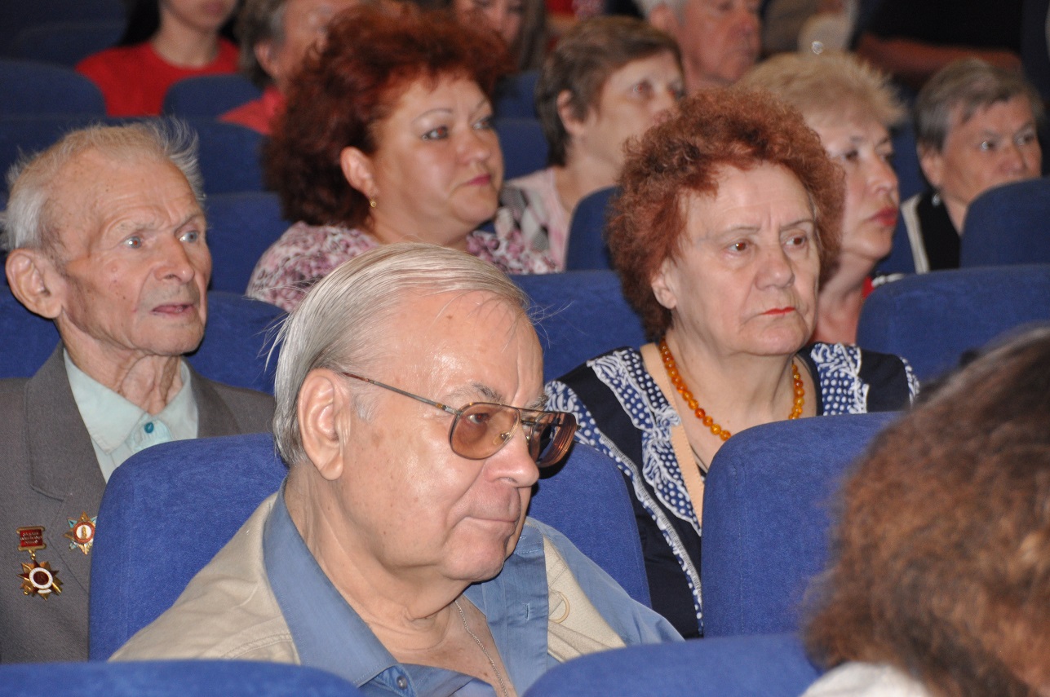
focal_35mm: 135
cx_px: 525
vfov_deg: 10.1
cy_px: 348
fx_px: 3933
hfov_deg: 15.2
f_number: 5.3
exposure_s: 1/60
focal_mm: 90
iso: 800
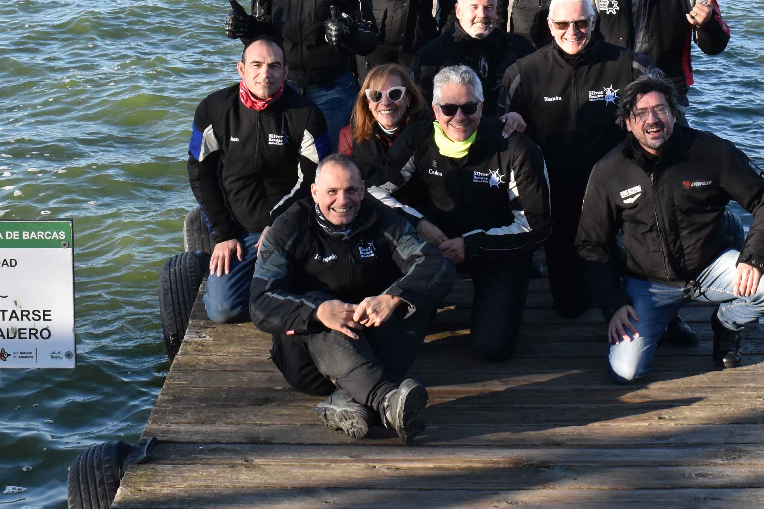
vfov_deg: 15.2
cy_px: 31
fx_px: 1889
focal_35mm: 89
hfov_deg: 22.8
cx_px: 440
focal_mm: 29
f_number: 9
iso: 800
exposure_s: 1/640
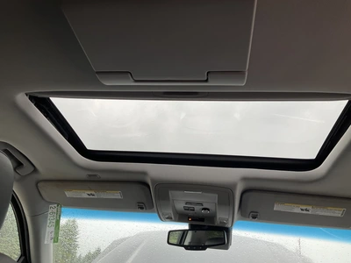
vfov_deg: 48.2
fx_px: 294
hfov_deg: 61.7
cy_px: 132
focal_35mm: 29
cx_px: 176
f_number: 1.8
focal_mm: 3
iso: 16
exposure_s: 1/139
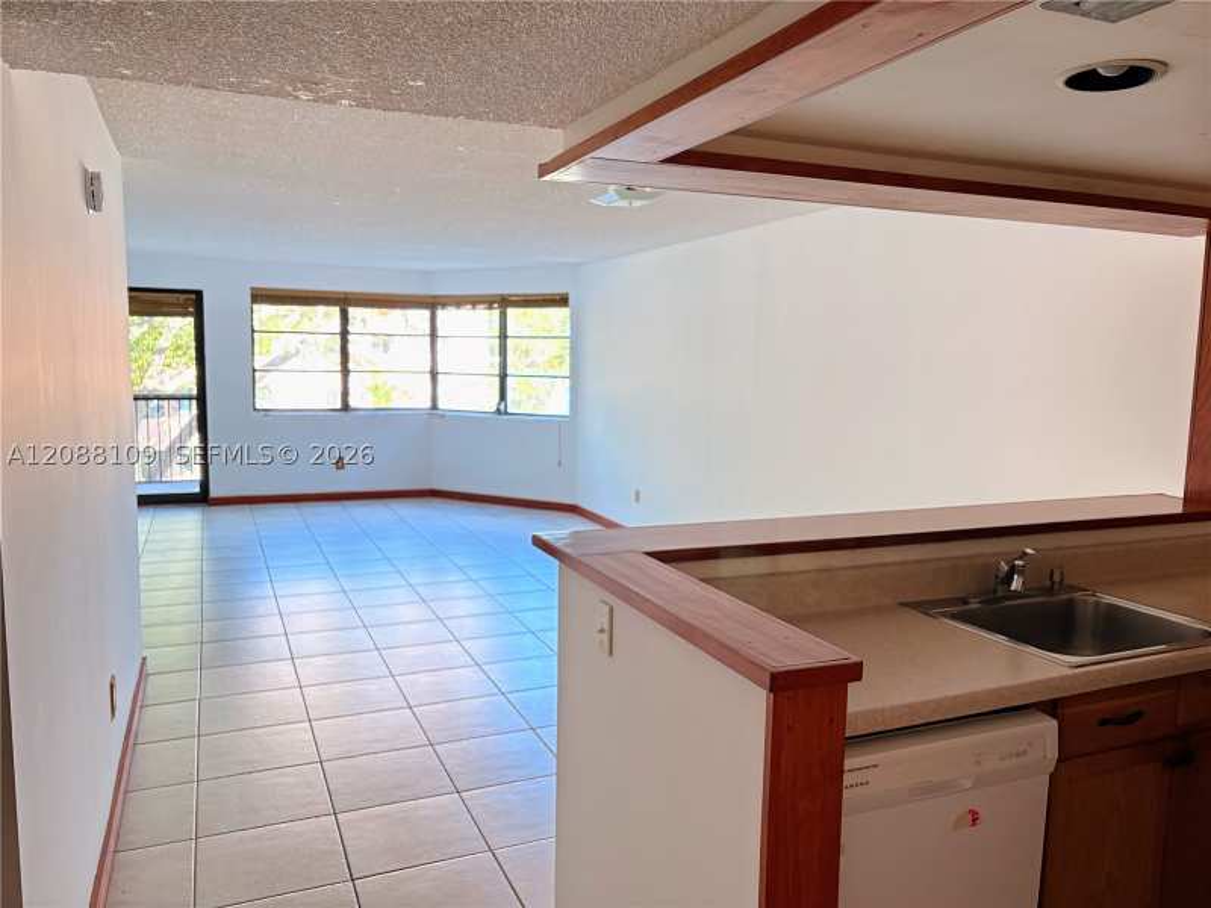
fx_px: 910
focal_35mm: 26
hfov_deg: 67.3
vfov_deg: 53.1
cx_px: 606
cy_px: 454
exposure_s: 1/60
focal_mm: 5.96
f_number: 1.6
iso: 250
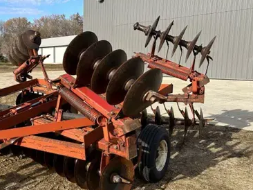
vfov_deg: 34.1
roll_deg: +0.7
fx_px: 307
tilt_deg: -11.6
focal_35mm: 42
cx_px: 46
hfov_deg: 42.6
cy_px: 120
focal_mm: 6.86
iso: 80
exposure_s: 1/2469
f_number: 1.78
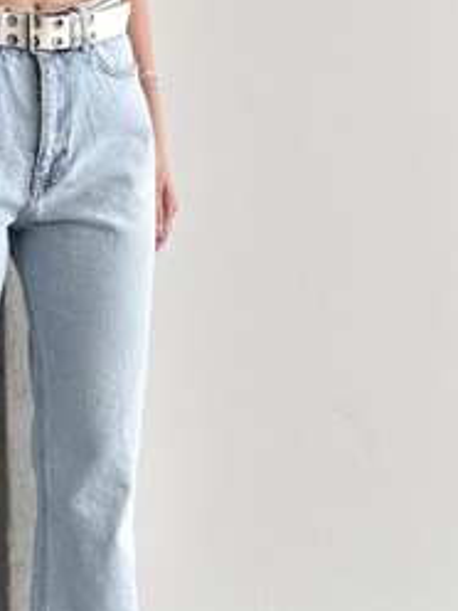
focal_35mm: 103
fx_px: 1817
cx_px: 17
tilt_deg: -6.5
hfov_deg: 14.2
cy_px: 317
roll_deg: -0.1
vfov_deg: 19.1
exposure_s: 1/121
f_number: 1.78
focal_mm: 6.86
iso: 64
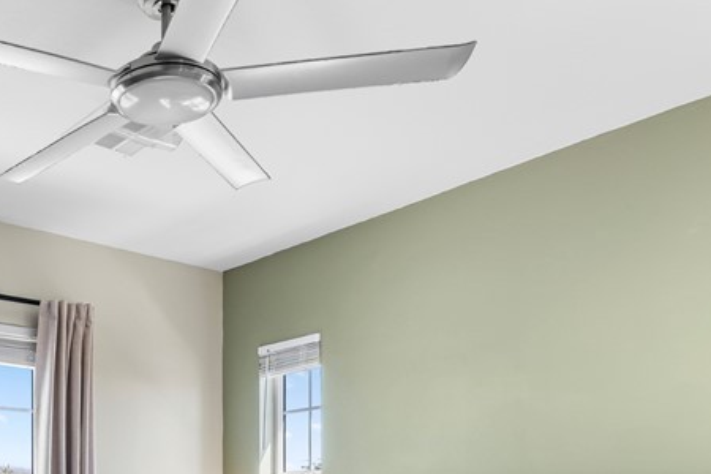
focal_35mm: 41
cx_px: 63
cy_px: 520
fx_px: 810
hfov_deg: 43.1
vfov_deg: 29.5
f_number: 8
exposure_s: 1/320
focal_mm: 17
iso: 400
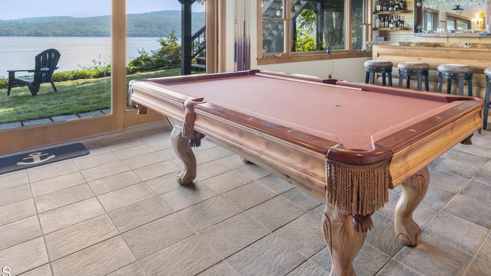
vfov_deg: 45.8
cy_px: 40
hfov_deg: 76.6
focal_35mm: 23
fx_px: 299
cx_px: 320
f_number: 6.3
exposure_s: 1/4
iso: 800
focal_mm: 14
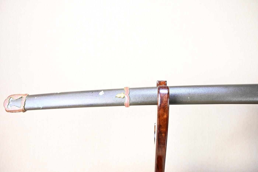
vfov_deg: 44.6
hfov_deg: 63.2
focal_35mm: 29
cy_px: 86
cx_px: 129
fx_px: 210
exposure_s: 1/3
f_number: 3.5
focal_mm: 19.5
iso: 100
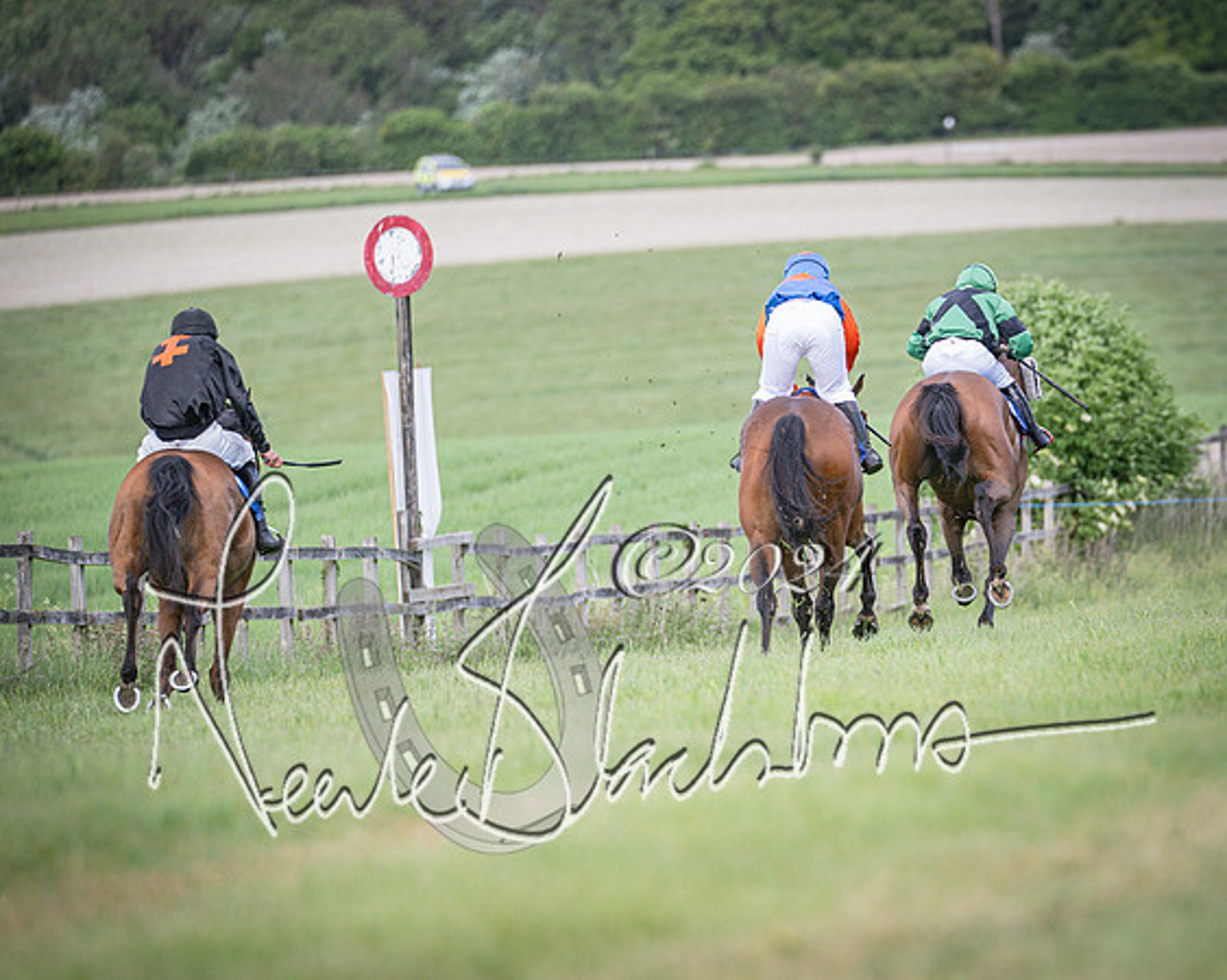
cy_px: 515
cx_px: 741
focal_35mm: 372
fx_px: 13517
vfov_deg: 4.2
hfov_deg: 5.2
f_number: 2.8
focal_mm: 200
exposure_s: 1/1600
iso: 400
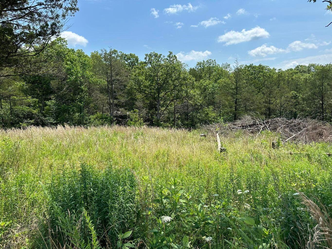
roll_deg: +1.3
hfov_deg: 71.6
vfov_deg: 56.8
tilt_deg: -6.0
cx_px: 166
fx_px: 230
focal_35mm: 24
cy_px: 124
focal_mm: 6.86
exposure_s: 1/3155
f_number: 1.78
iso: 80
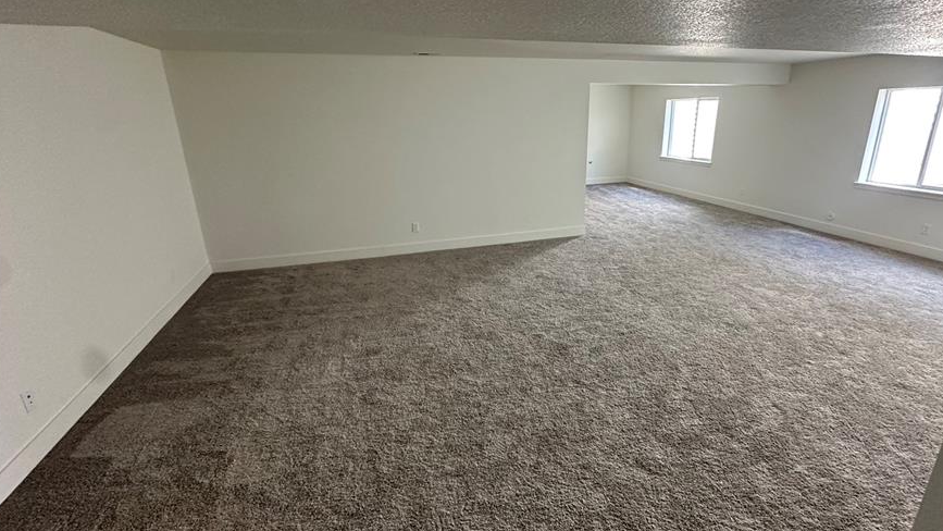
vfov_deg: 61.0
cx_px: 506
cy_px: 257
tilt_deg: -17.2
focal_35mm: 18
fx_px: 450
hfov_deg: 92.5
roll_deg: -0.1
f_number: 2.2
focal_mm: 2.22
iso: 320
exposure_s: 1/99
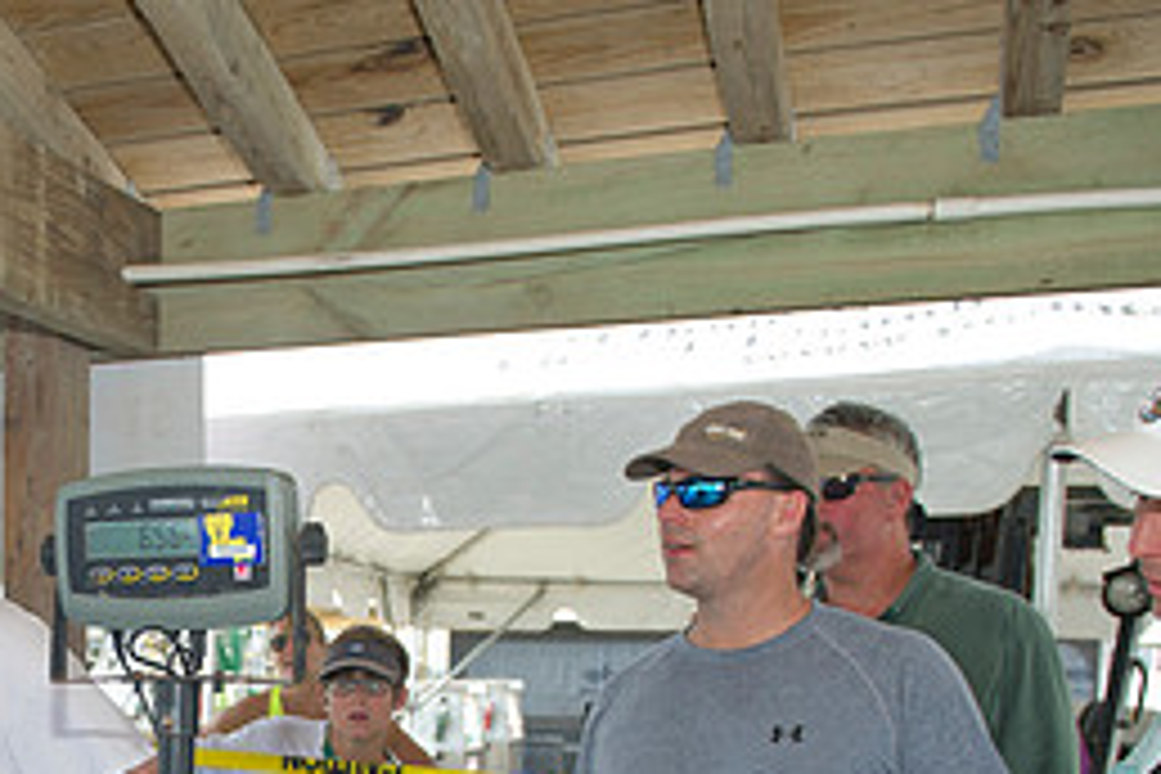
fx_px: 1741
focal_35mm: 54
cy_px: 832
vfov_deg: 23.6
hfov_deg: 34.7
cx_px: 108
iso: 125
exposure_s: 1/200
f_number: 4
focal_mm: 24
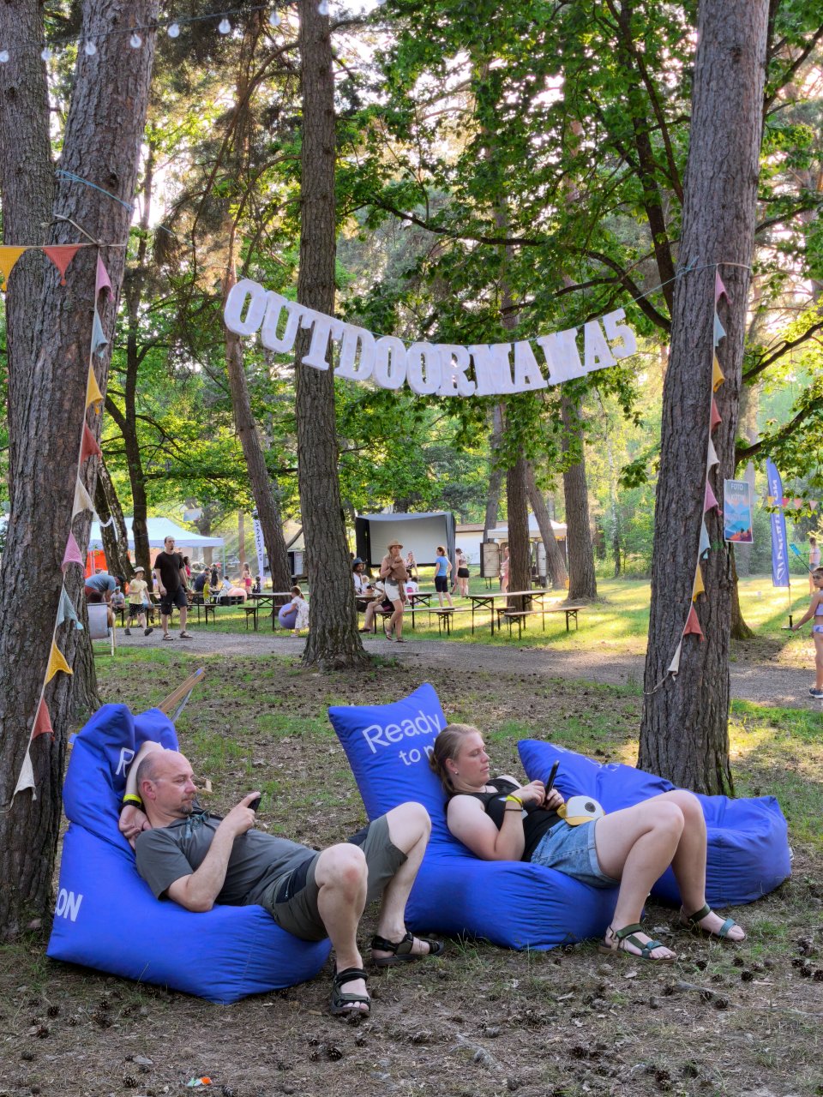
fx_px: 1458
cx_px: 412
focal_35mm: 46
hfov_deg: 31.5
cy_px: 548
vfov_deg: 41.2
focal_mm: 6.57
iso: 50
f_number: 1.6
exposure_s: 1/125
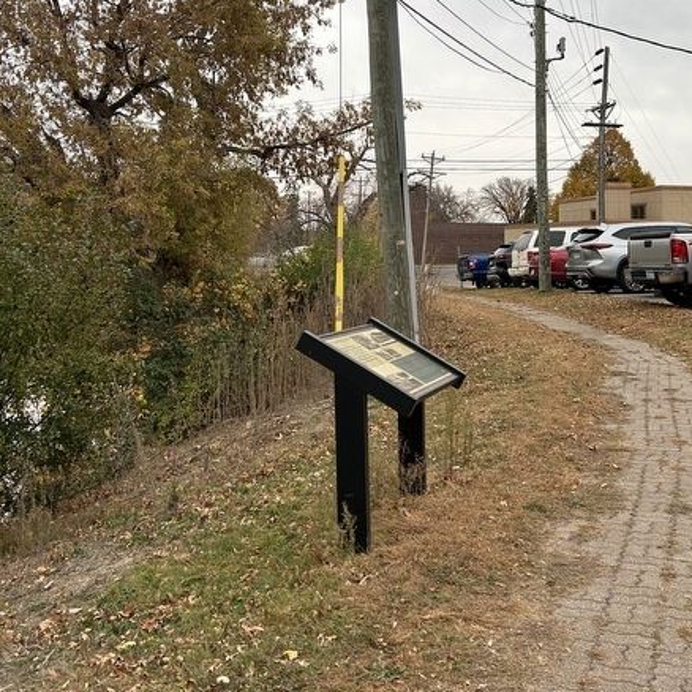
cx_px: 403
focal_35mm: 42
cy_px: 231
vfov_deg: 39.6
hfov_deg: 39.9
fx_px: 950
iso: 50
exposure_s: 1/350
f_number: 1.5
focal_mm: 5.7
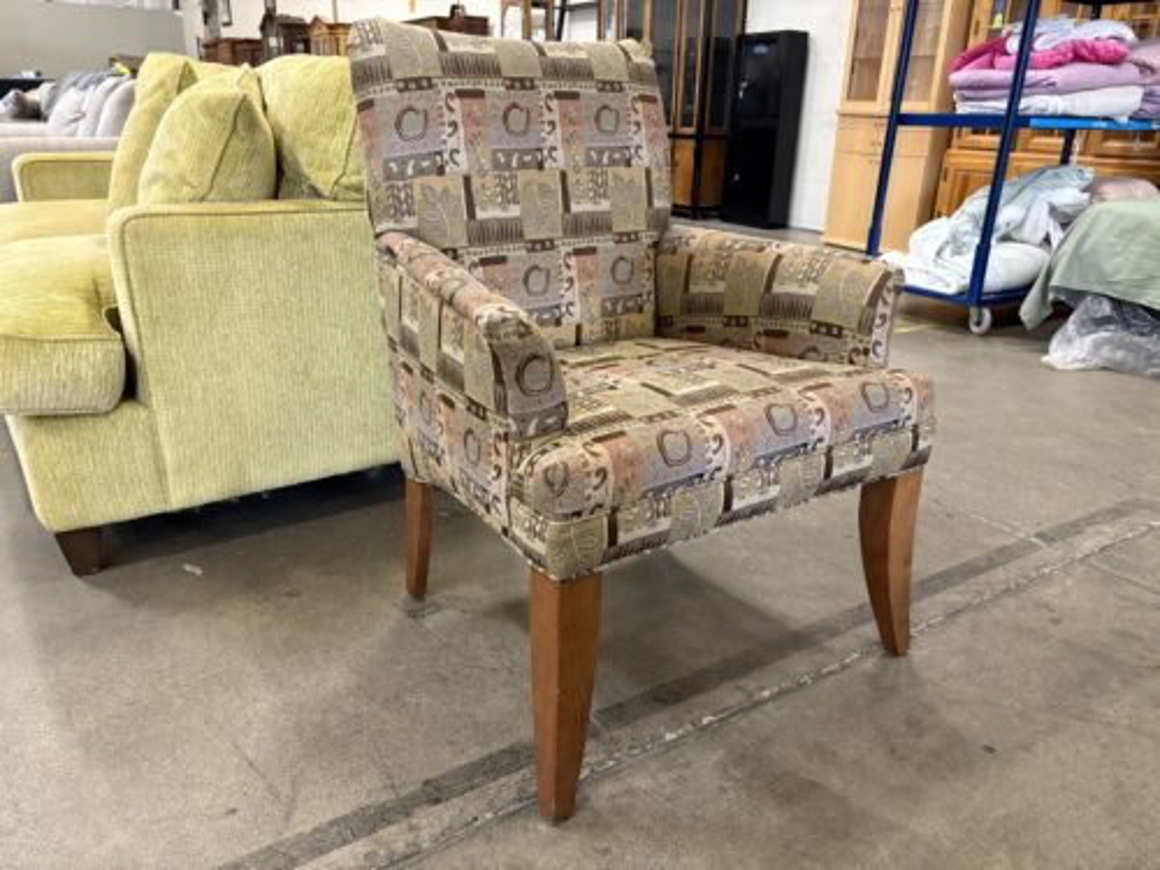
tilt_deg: -20.1
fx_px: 871
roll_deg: -1.5
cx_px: 580
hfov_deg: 67.3
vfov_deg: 53.1
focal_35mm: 26
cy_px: 435
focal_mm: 5.96
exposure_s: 1/60
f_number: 1.6
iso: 250
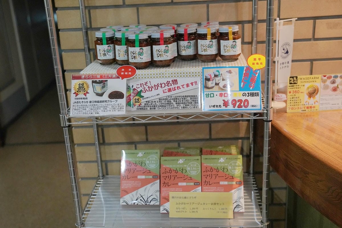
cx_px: 171
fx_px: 408
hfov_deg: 45.4
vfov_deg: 31.2
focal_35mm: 43
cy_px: 114
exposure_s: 1/160
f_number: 4
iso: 5000
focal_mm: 43
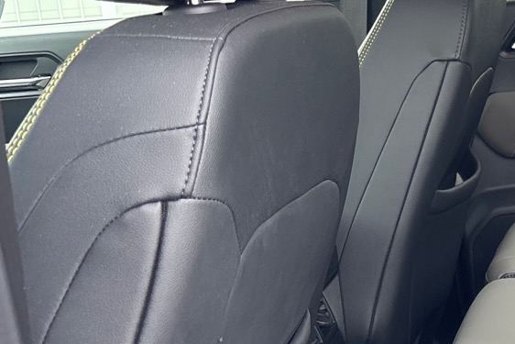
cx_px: 682
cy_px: 139
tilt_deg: -12.2
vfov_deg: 17.7
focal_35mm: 77
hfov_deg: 23.1
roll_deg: +4.5
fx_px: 1102
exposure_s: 1/121
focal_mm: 5.96
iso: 80
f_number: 1.6
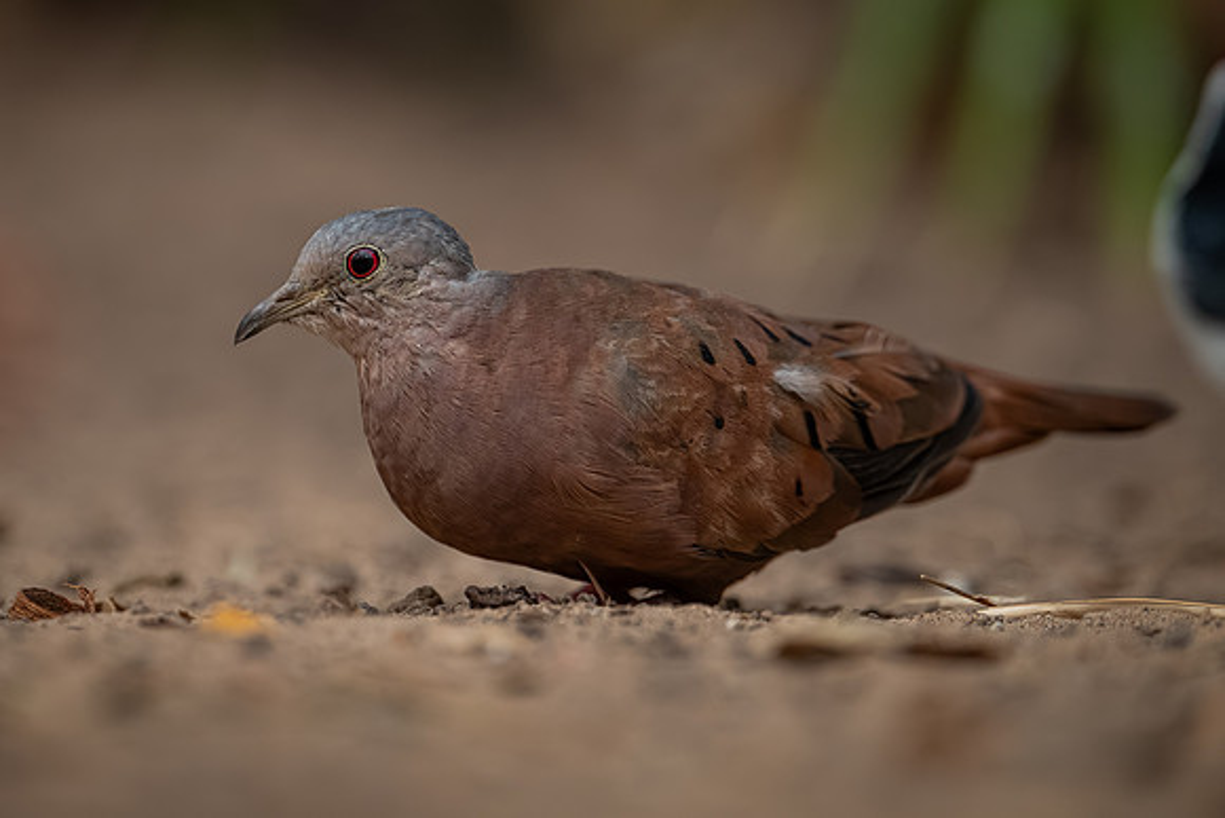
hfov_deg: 3.3
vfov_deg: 2.2
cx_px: 378
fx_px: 21497
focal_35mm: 632
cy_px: 256
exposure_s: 1/2000
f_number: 4.5
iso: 1400
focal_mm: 400
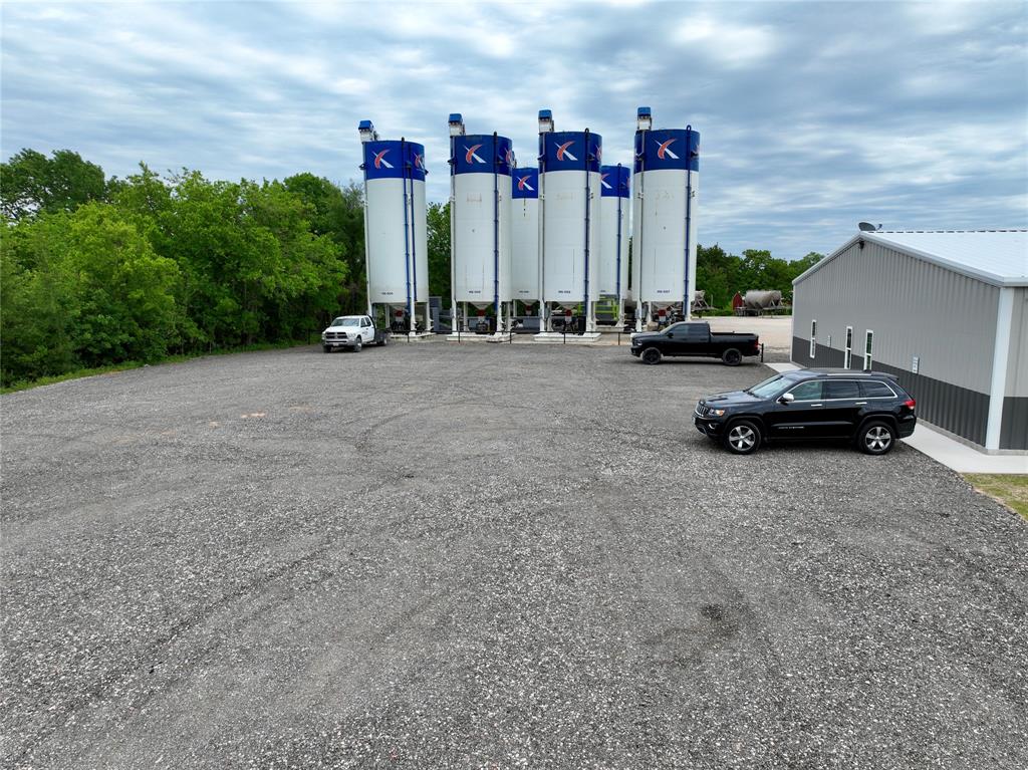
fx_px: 712
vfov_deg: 56.8
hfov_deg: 71.6
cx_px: 514
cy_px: 385
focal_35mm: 24
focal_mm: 12.29
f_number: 2.8
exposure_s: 1/2000
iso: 130
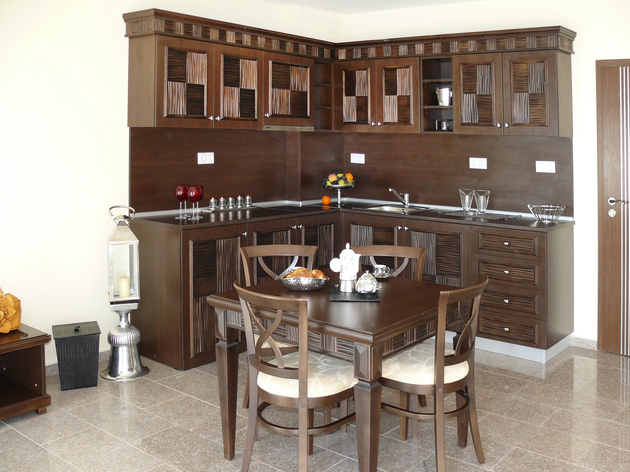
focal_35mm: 35
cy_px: 236
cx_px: 315
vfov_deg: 40.7
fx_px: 637
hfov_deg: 52.6
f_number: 2.8
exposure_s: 1/40
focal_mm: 7.4
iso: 100
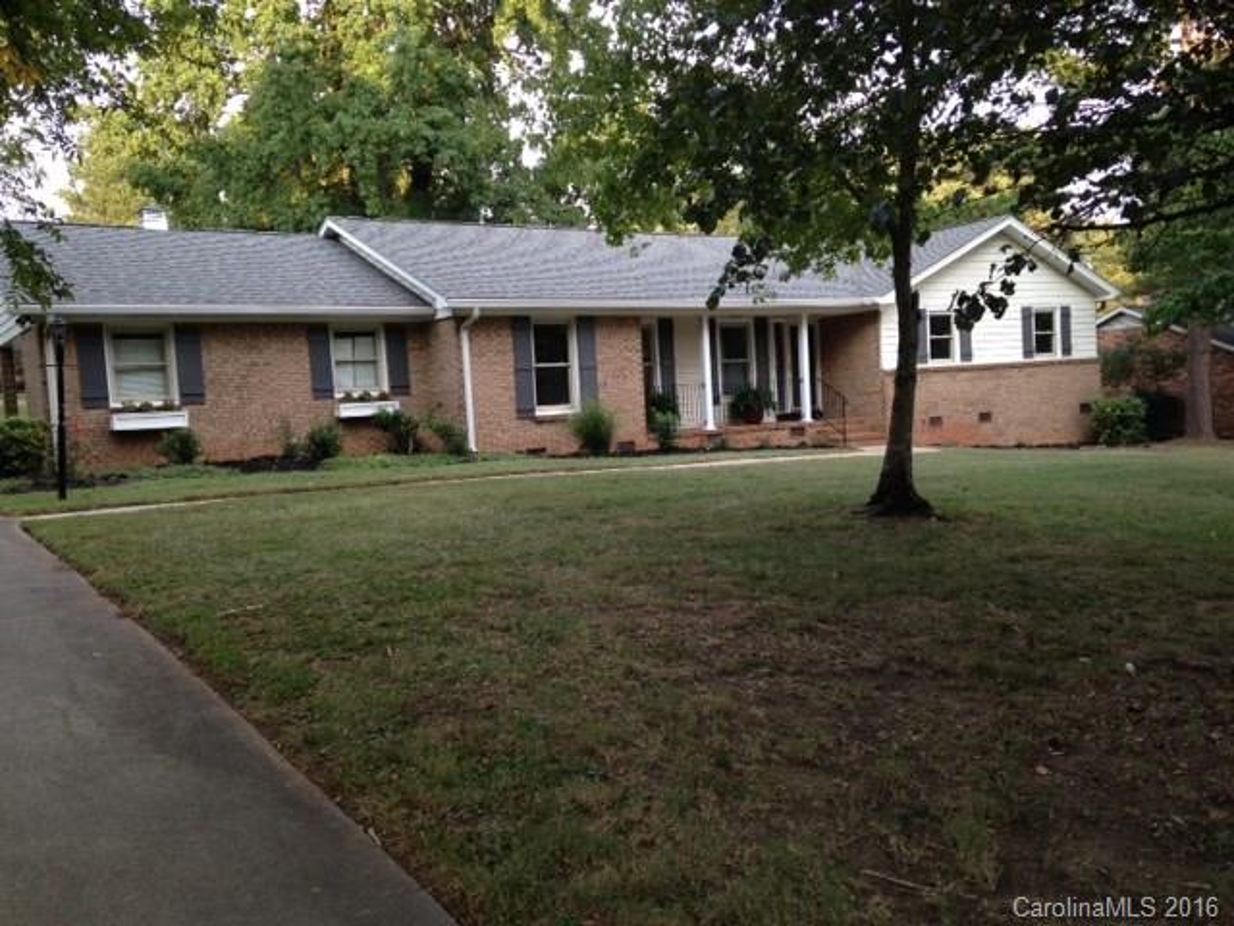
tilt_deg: -4.7
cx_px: 617
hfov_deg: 55.4
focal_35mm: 33
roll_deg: +3.1
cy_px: 463
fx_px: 1176
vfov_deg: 42.9
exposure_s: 1/120
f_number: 2.4
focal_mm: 4.12
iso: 50
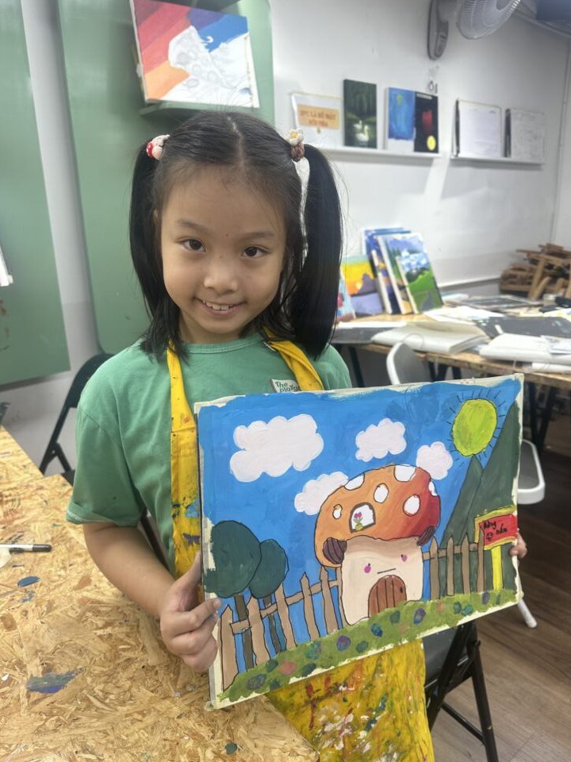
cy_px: 375
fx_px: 550
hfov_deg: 54.9
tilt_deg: -16.4
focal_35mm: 25
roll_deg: +0.7
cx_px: 283
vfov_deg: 69.4
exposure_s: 1/100
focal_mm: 6.86
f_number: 1.78
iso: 64
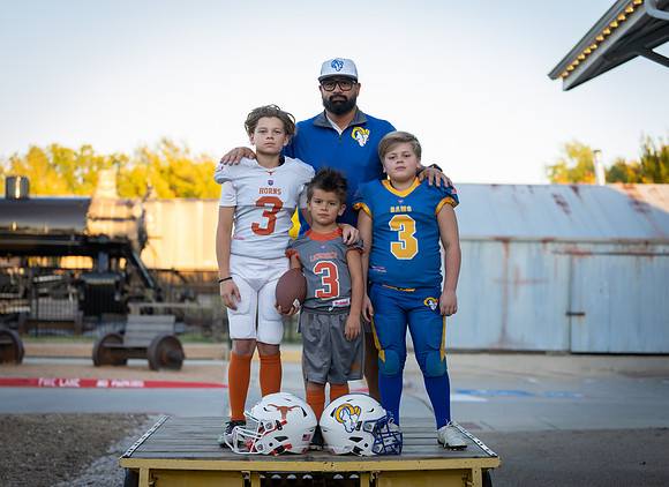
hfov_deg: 26.1
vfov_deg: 19.1
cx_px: 326
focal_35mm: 76
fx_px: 1445
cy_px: 242
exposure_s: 1/320
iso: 250
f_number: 2.8
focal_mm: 70
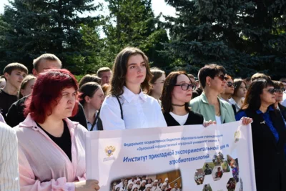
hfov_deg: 48.4
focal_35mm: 40
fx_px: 318
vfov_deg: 33.4
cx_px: 143
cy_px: 96
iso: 200
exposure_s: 1/320
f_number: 9
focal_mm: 27
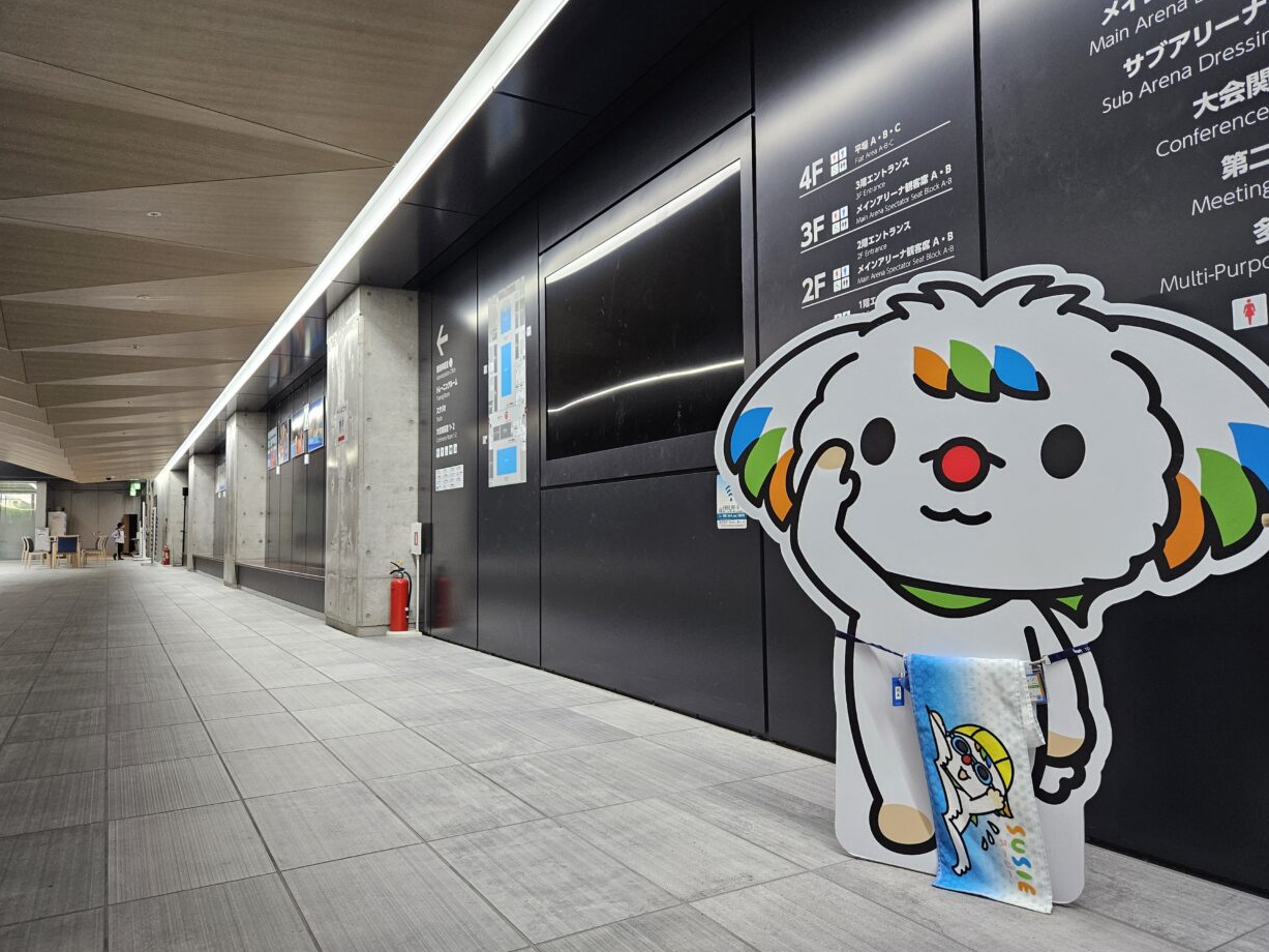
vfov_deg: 56.8
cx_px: 646
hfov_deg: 71.6
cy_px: 475
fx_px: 880
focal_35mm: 24
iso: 200
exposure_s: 1/190
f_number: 1.8
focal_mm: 5.4
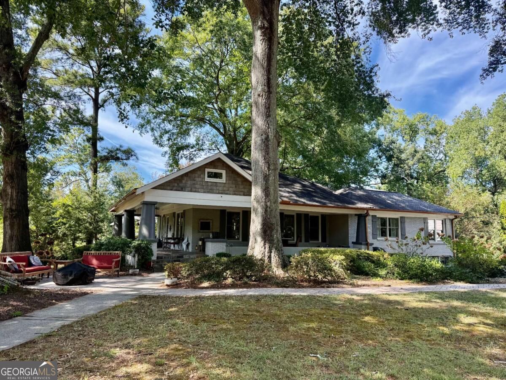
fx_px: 351
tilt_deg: +5.7
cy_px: 190
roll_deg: +0.1
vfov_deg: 56.8
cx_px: 253
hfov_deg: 71.6
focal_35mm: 24
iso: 100
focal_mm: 6.76
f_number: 1.78
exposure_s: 1/750
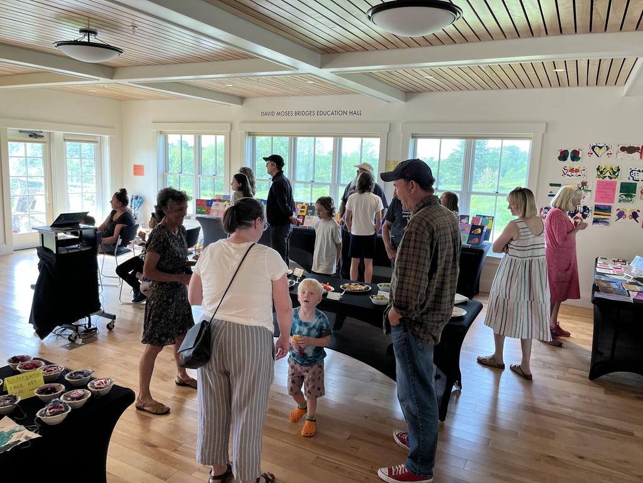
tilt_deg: -6.0
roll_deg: -3.4
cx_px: 322
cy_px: 242
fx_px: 483
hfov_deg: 67.3
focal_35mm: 26
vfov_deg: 53.1
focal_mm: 5.1
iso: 80
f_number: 1.6
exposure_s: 1/120
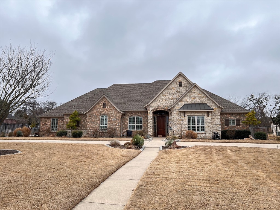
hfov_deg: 67.3
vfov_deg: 53.1
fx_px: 210
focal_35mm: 26
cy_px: 105
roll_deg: -1.1
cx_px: 140
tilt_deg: +8.4
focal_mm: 5.7
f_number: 1.5
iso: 50
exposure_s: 1/827
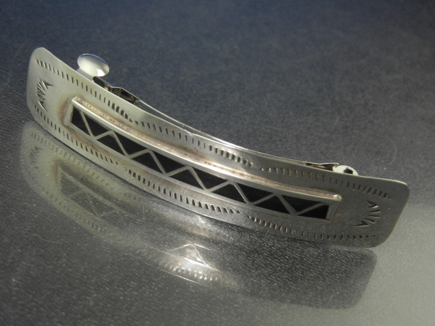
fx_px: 741
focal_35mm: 59
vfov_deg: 24.8
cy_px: 163
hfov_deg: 32.7
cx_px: 218
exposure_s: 1/30
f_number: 8
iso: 702
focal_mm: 10.6
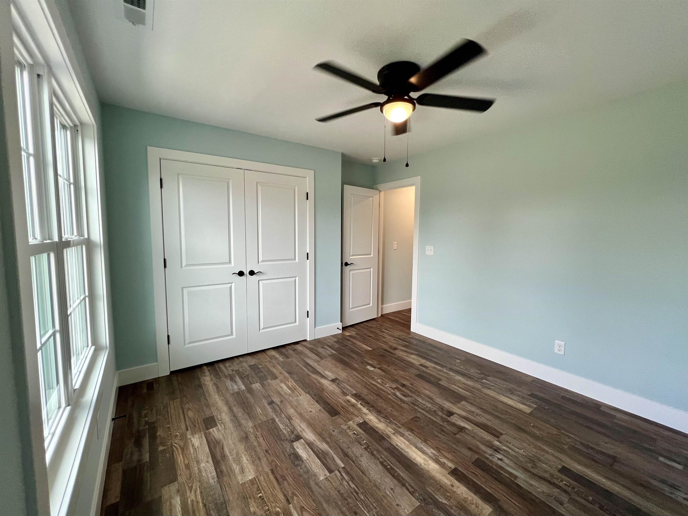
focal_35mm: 13
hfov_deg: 106.2
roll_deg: -0.4
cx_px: 344
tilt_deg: -4.7
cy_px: 258
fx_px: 258
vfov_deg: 89.9
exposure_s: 1/120
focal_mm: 1.57
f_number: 1.8
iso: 125
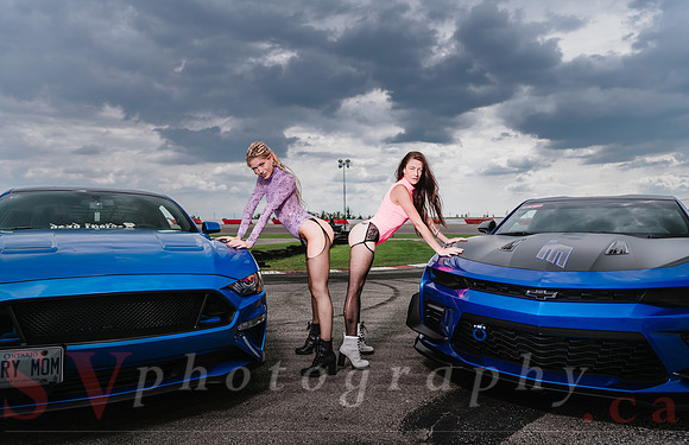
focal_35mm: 24
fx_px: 461
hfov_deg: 73.6
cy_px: 217
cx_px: 345
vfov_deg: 51.6
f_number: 4
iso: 64
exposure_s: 1/200
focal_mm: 24
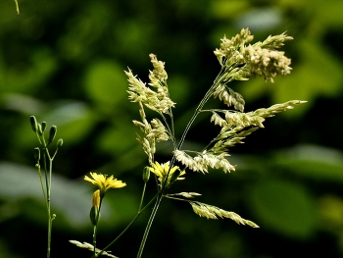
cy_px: 129
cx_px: 172
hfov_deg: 6.4
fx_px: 3064
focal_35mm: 309
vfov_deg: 4.8
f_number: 5.6
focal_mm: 55.4
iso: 80
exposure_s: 1/200
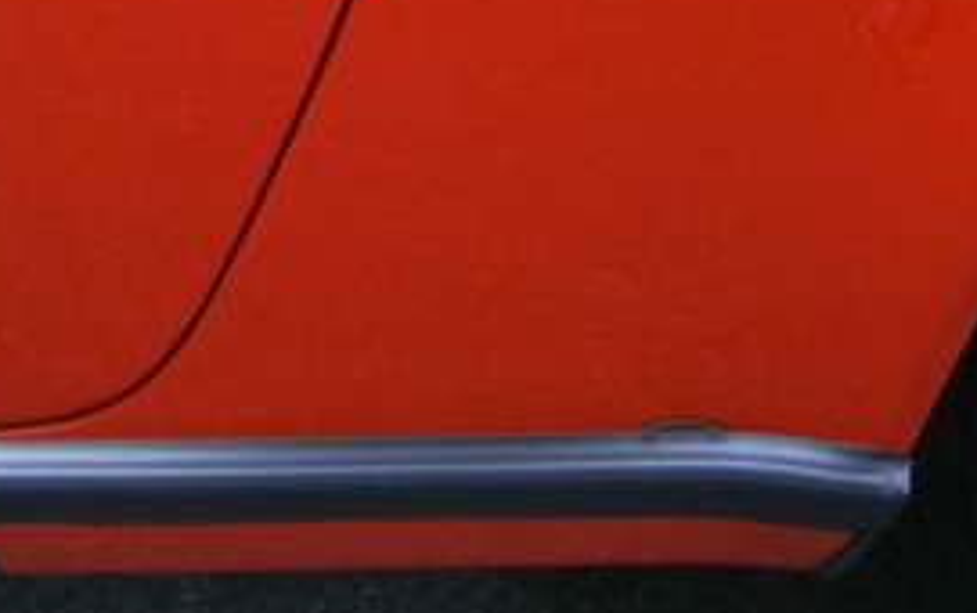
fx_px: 2079
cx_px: 411
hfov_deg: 26.4
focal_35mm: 78
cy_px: -112
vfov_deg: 16.1
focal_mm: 4.7
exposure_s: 1/250
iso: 250
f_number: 2.8
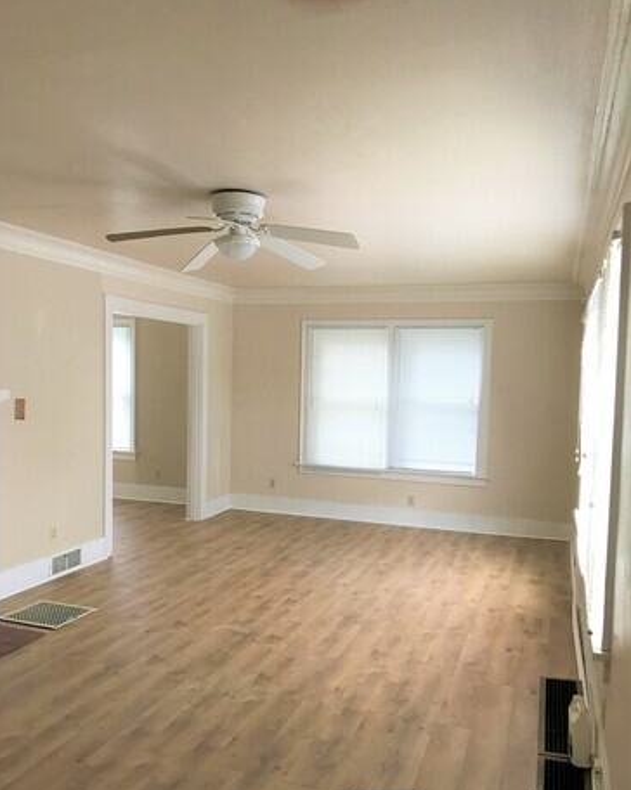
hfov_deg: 48.4
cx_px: 308
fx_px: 701
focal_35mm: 30
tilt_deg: -3.4
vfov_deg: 58.7
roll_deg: -0.8
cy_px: 428
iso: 40
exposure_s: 1/15
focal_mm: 3.99
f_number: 1.8
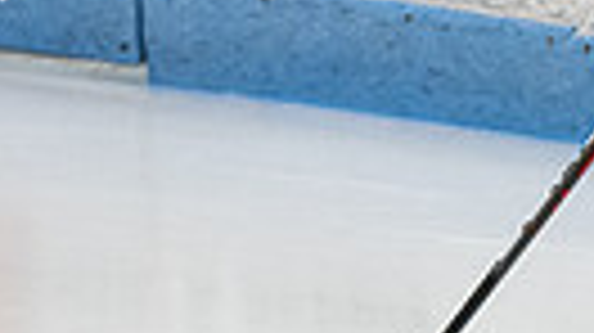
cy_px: -275
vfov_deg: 1.4
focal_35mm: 874
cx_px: 951
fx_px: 13755
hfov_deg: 2.5
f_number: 3.2
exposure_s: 1/800
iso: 1250
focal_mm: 86
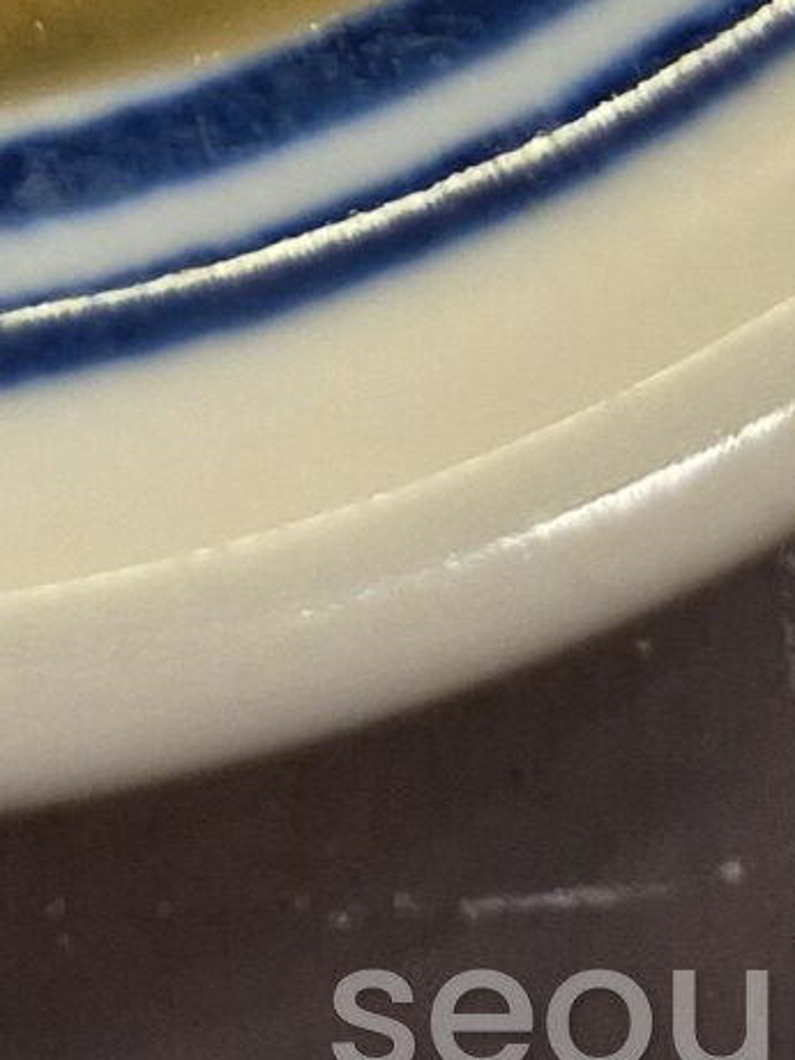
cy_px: -1740
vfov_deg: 11.6
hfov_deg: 10.8
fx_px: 3920
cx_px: -645
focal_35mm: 128
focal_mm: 5.4
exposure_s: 1/120
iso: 250
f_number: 1.8
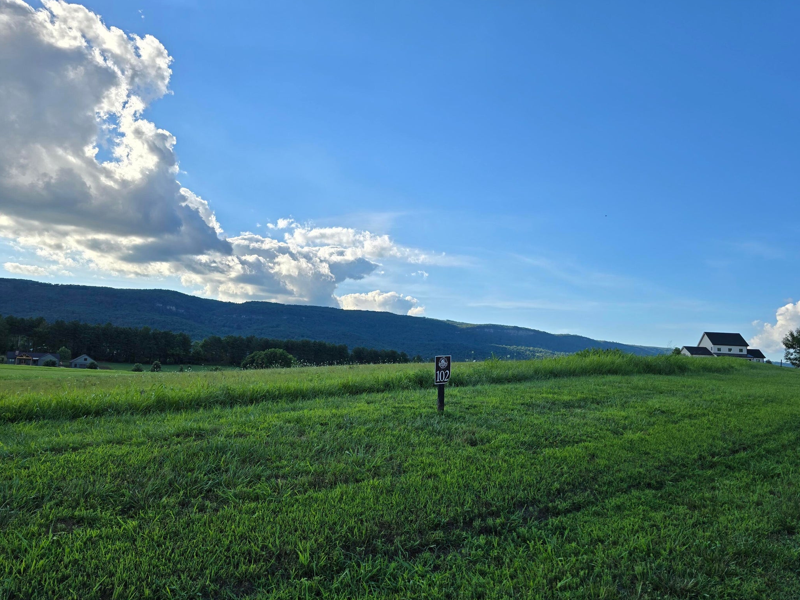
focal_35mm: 24
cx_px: 397
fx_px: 555
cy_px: 305
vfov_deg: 56.8
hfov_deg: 71.6
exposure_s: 1/994
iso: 12
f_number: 1.7
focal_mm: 6.3
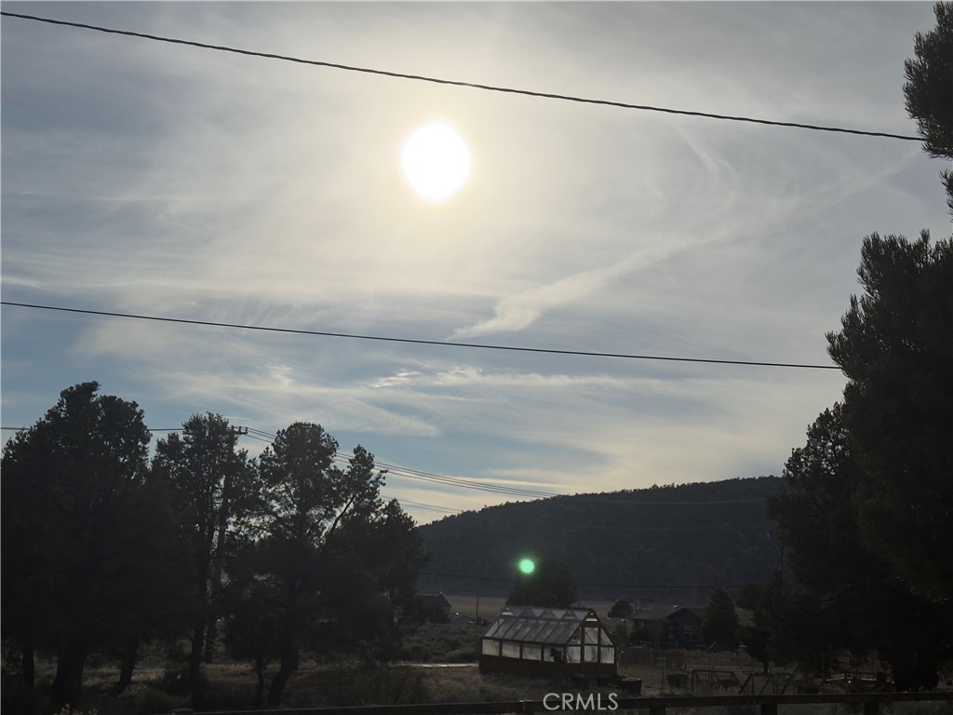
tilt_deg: +9.4
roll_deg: -2.2
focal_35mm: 48
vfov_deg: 30.3
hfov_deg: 39.7
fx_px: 1321
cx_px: 476
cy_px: 358
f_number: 1.78
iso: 64
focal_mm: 6.76
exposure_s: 1/43478
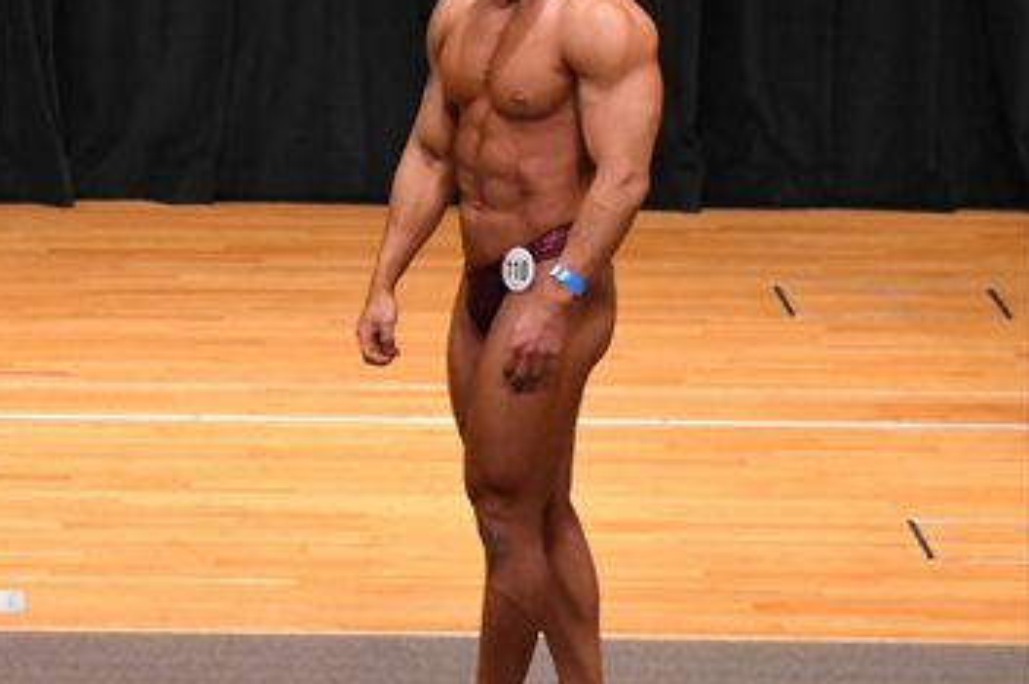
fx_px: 10566
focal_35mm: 370
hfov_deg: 5.6
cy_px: 228
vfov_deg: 3.7
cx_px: -98
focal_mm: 112
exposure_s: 1/400
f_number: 5.6
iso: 5000
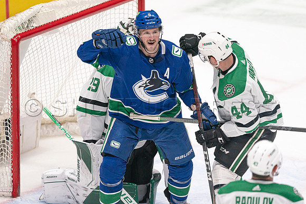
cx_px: 156
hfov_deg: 3.1
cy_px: 102
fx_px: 5594
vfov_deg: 2.1
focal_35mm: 658
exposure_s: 1/3200
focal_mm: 600
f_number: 4
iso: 6400
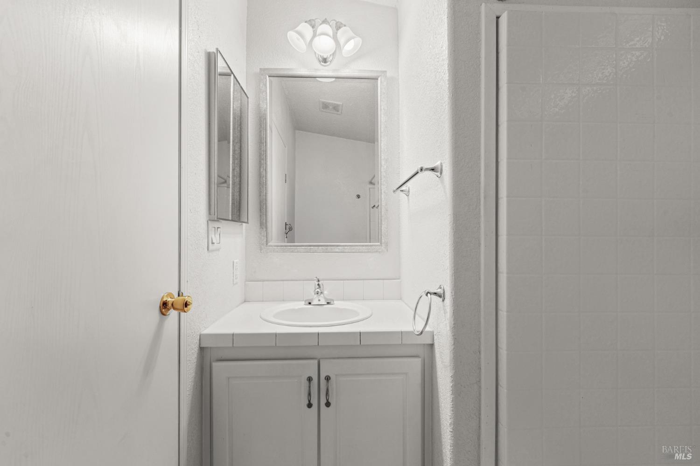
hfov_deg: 104.3
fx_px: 272
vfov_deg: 81.2
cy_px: 233
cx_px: 350
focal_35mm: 14
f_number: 10
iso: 200
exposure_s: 1/5
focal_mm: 14
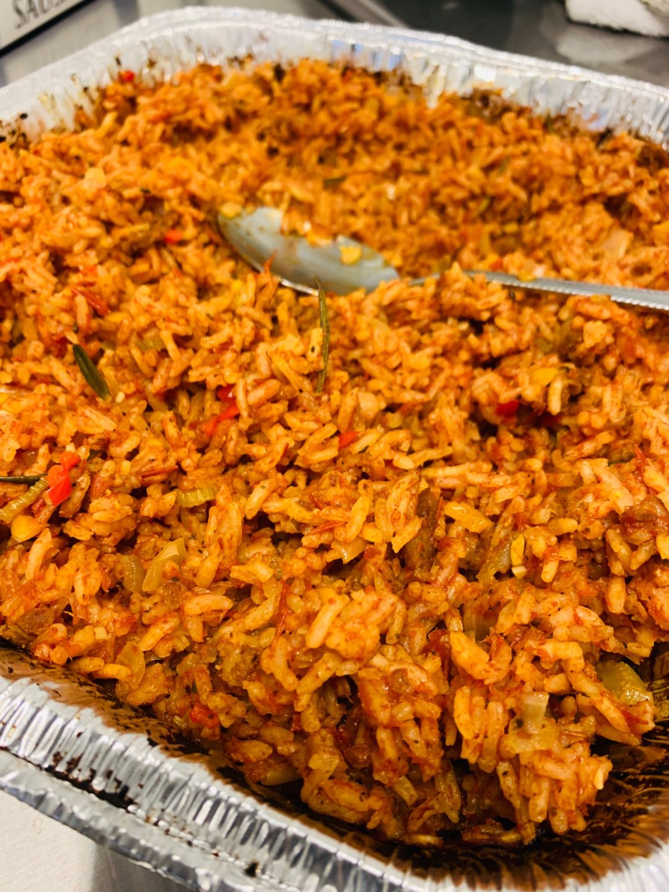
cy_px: 446
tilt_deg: -45.0
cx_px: 334
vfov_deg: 67.3
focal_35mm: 26
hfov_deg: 53.1
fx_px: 670
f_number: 1.8
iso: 125
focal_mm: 4.25
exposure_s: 1/57
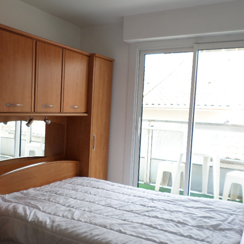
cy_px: 135
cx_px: 85
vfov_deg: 47.1
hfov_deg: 46.6
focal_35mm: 35
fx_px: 279
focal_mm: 4.5
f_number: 2.5
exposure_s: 1/125
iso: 80
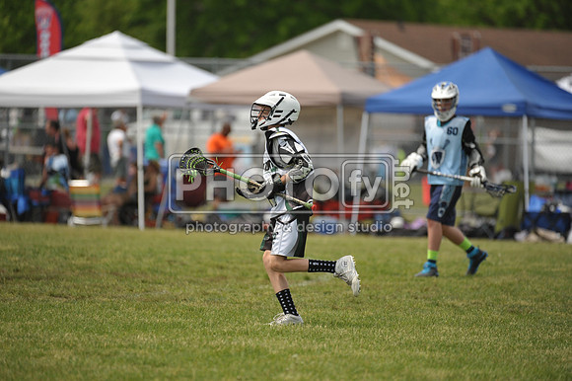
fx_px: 5240
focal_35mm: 330
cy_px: 190
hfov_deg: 6.2
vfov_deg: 4.2
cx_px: 286
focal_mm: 330
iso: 800
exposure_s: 1/4000
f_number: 4
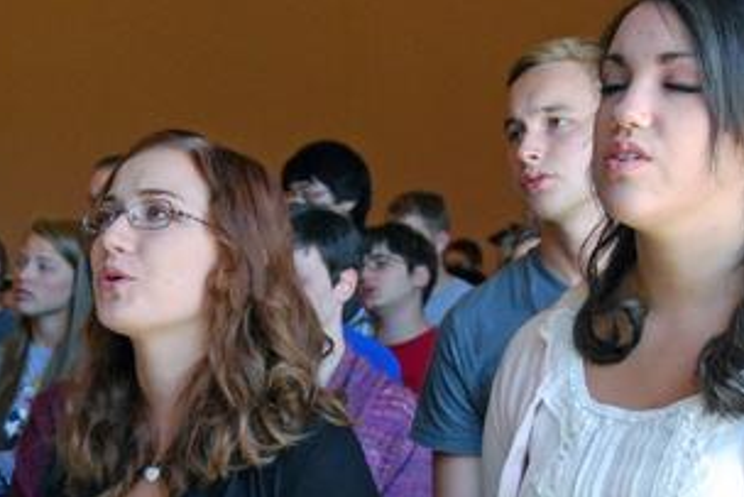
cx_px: 485
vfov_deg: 17.5
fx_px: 1607
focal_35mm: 78
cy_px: 324
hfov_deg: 25.9
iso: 800
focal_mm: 35
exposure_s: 1/60
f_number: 4.5
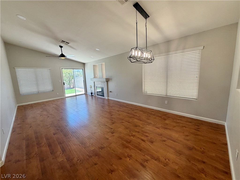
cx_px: 120
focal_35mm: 14
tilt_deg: -7.9
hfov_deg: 102.1
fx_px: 97
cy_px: 90
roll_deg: +2.4
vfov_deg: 85.7
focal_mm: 2.22
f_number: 2.2
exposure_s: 1/120
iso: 200
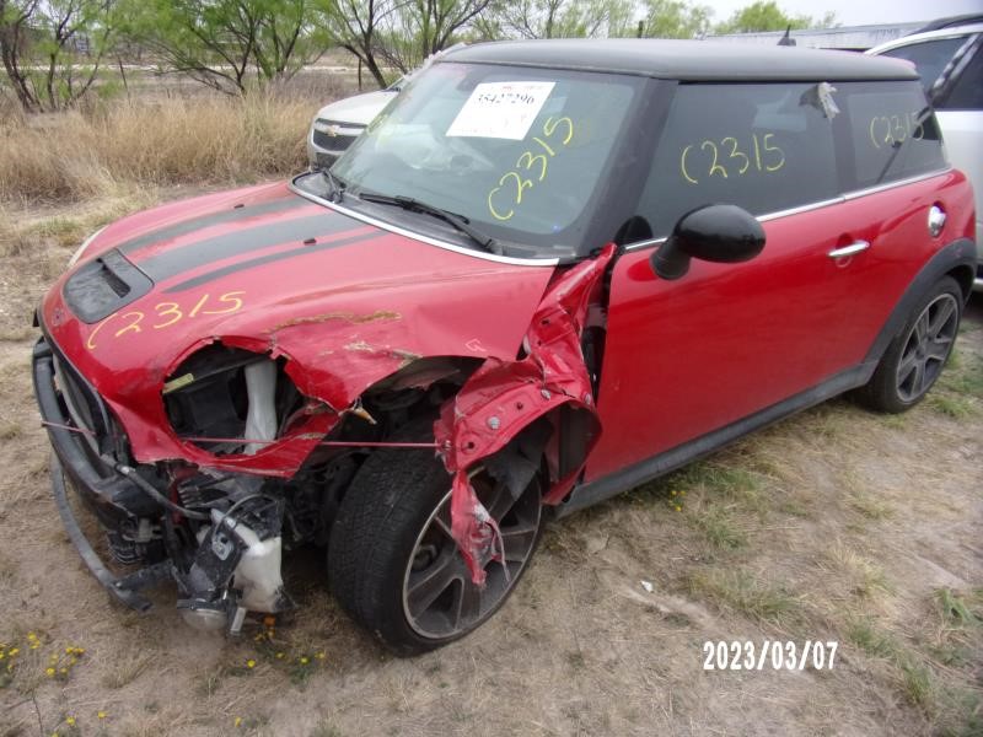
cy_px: 368
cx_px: 492
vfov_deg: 56.8
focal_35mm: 24
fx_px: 682
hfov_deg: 71.6
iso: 80
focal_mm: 4.3
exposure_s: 1/160
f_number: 3.3
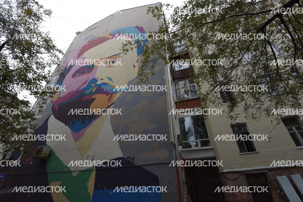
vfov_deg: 73.8
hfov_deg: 96.7
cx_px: 152
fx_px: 135
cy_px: 101
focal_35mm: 16
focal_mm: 16
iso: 4000
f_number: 8
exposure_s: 1/1000
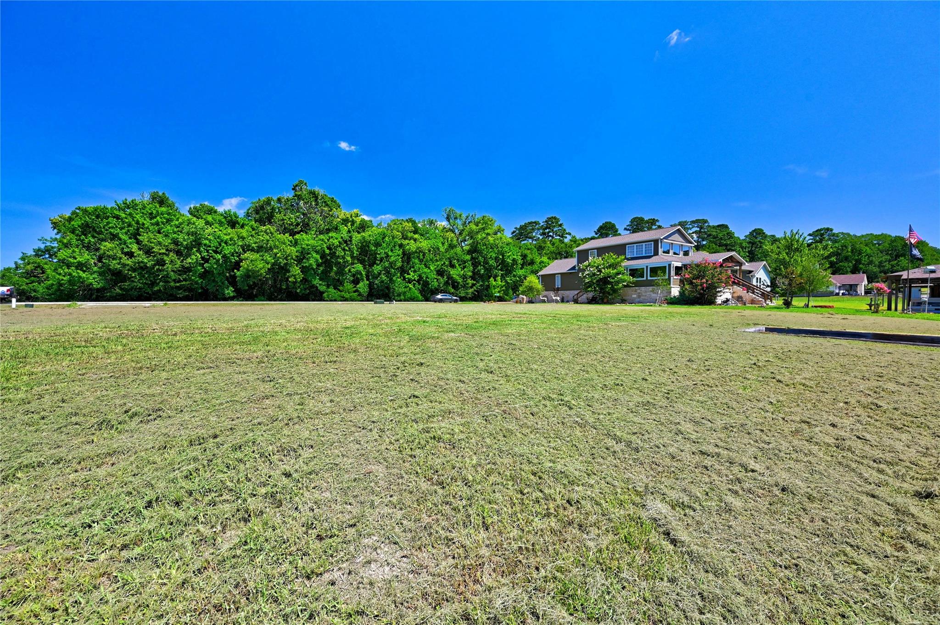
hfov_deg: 104.3
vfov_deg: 81.1
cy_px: 312
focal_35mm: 14
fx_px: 365
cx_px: 470
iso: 400
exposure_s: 1/400
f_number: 8
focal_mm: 14
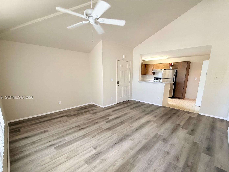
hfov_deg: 94.5
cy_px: 98
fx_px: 106
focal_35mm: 16
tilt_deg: -11.8
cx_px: 113
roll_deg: +0.8
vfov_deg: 77.7
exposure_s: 1/60
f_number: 2.2
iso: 400
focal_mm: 2.22
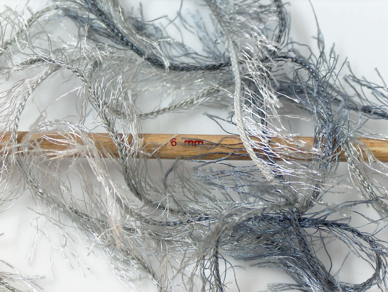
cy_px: 146
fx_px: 1111
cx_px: 194
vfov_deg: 15.0
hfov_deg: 19.8
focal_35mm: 99
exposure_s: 1/2.58
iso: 100
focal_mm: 20.29
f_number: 2.9
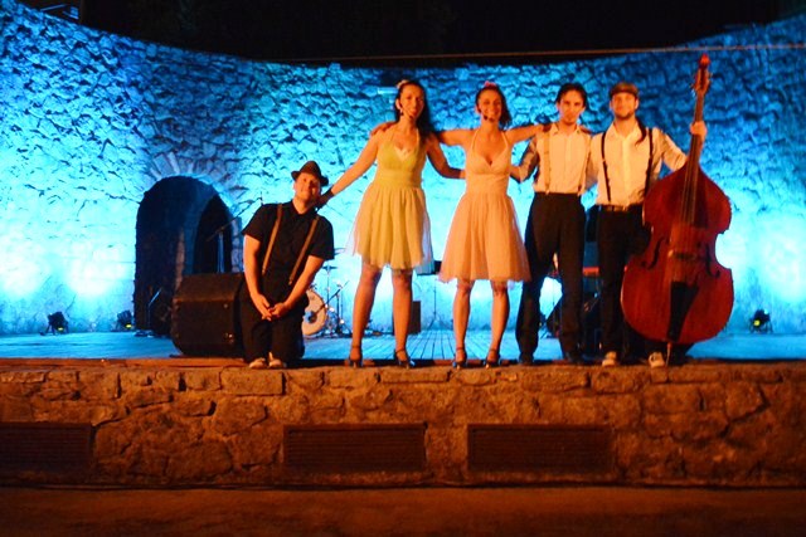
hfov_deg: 61.9
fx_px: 672
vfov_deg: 43.6
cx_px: 403
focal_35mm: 30
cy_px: 268
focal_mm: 20
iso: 4000
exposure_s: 1/20
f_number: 2.8
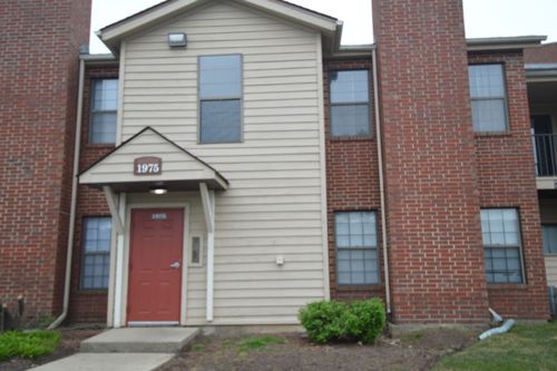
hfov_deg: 61.9
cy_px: 186
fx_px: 464
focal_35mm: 30
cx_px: 278
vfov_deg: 43.6
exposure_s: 1/125
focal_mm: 20
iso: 140
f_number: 5.6
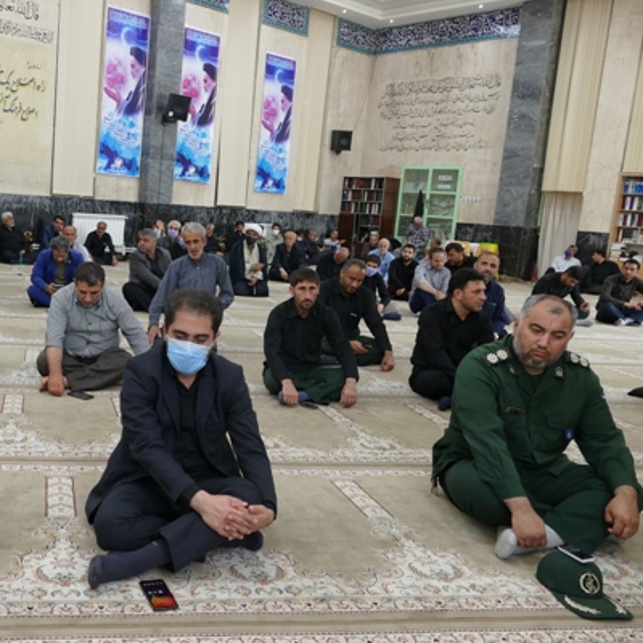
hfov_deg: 46.4
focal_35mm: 34
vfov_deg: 48.4
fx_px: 715
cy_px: 317
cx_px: 148
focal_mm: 9.12
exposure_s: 1/60
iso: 200
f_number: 2.8
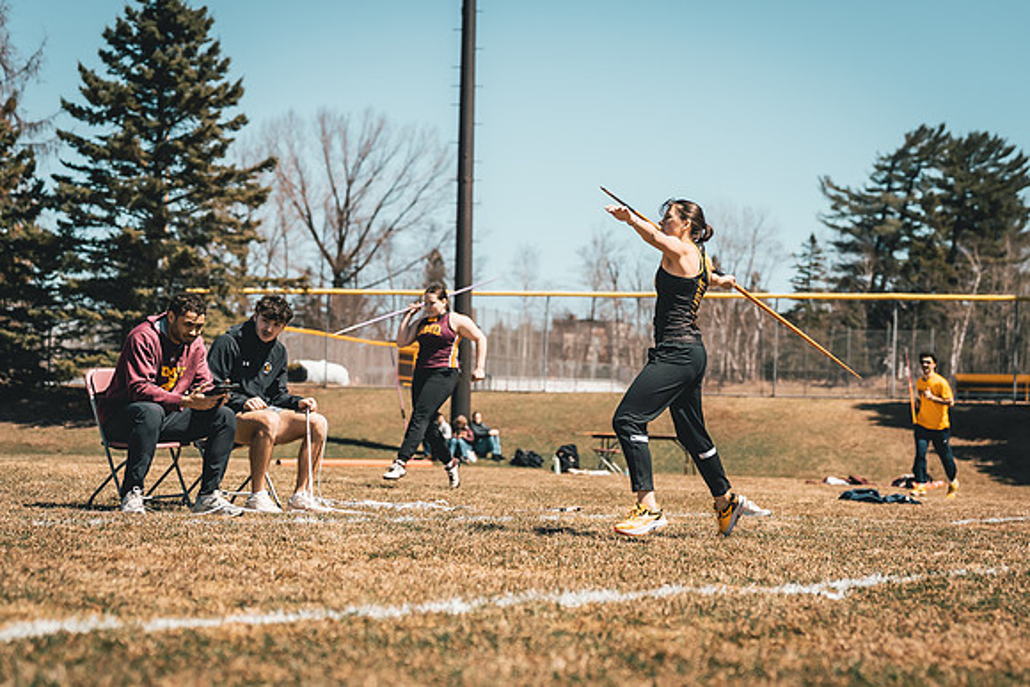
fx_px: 2214
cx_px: 566
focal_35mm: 77
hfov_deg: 26.2
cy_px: 329
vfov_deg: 17.6
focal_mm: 65
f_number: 2.8
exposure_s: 1/3200
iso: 200
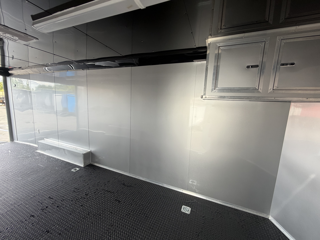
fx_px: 129
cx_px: 160
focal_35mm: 14
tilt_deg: -7.6
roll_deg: -3.2
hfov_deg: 102.1
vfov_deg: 85.7
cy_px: 120
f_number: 2.2
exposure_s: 1/121
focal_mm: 2.22
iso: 100
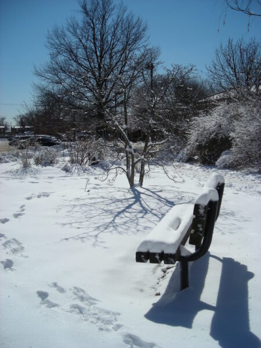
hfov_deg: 37.7
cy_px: 174
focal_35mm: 38
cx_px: 130
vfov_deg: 49.0
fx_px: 382
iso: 50
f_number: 6.4
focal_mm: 6.3
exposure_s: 1/694
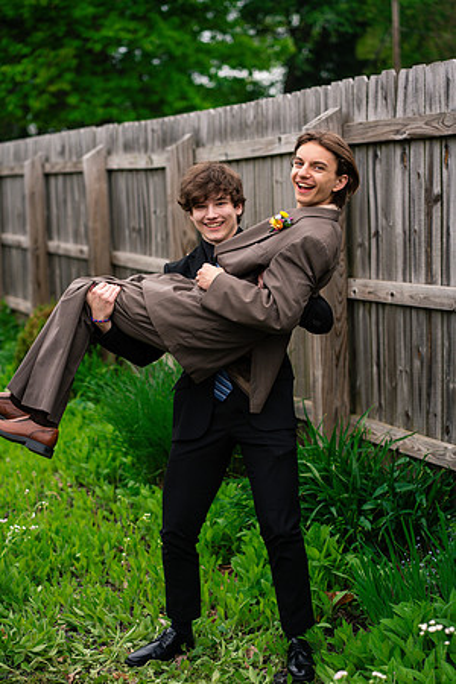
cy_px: 342
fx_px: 1615
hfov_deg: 16.1
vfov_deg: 23.9
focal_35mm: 85
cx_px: 228
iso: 400
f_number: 3.5
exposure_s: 1/1000
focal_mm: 85
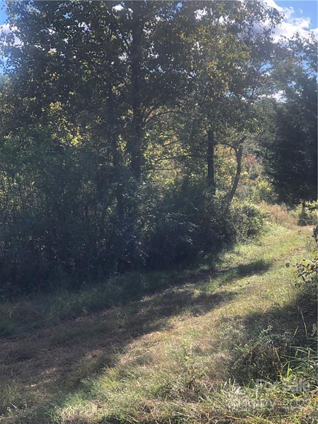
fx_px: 698
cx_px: 159
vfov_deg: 33.8
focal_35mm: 57
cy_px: 212
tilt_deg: -3.0
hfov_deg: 25.7
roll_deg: +0.3
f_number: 2.8
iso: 20
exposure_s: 1/291
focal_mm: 6.6
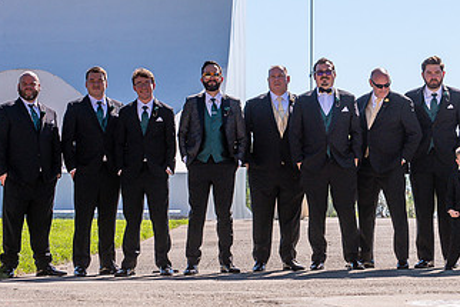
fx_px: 2186
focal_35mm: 171
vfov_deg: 8.0
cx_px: 374
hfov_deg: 12.0
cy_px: 145
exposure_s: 1/3200
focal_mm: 95
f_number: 5.6
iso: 400
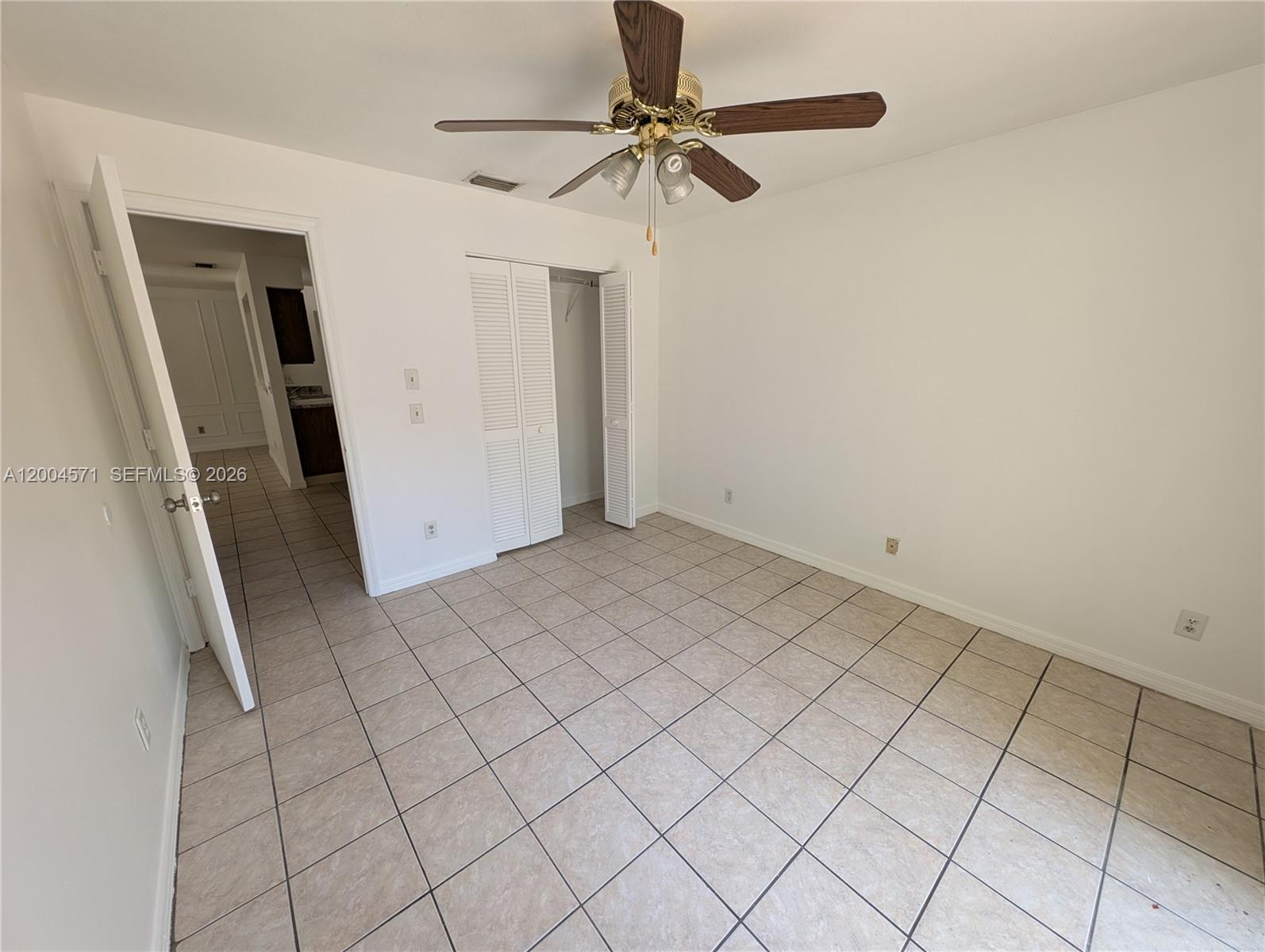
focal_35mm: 12
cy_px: 476
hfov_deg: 110.5
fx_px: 439
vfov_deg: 94.6
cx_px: 632
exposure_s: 1/32.7
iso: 48
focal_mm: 2.23
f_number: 1.95
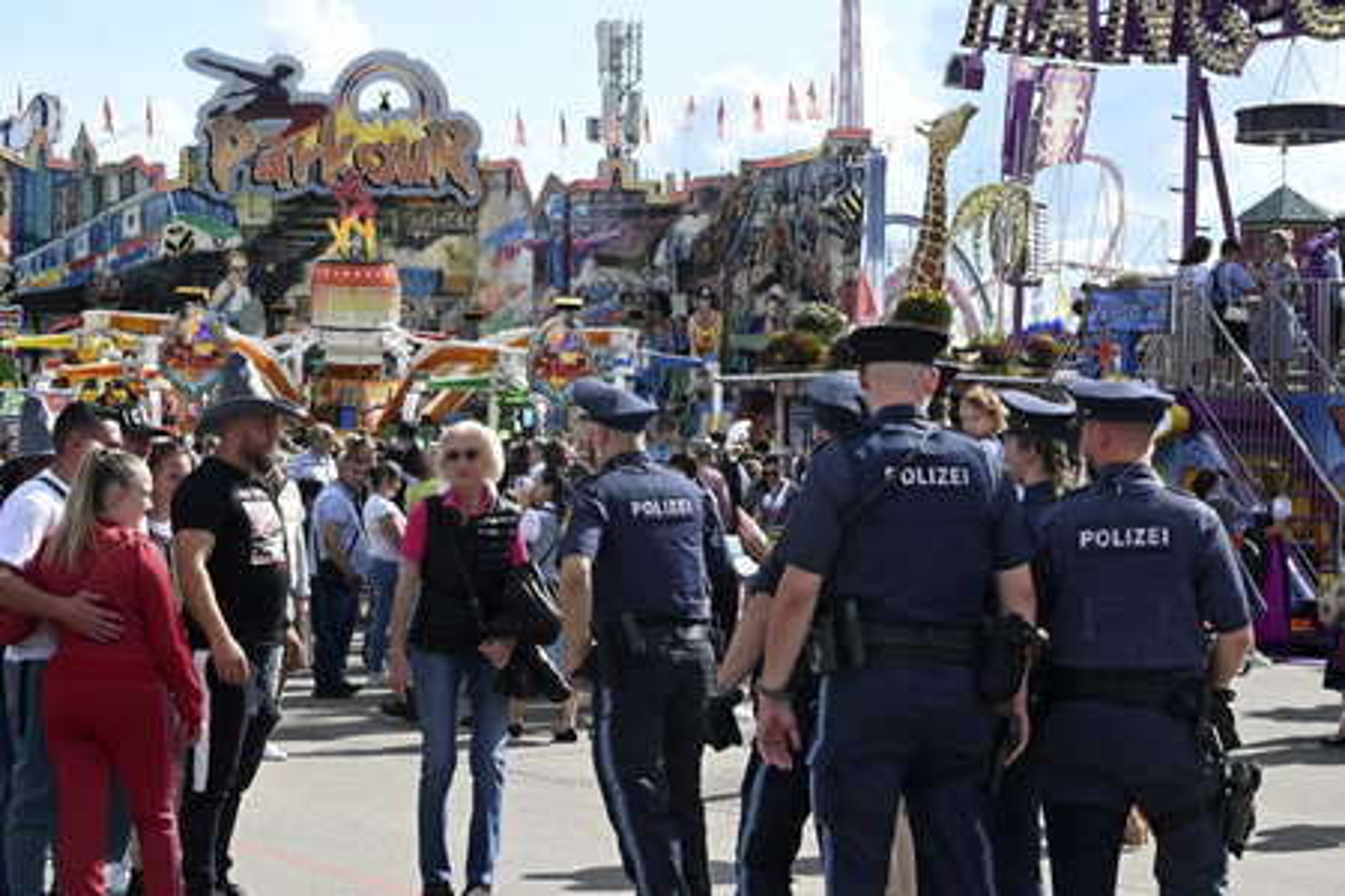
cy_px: 448
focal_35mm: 75
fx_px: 2802
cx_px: 672
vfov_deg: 18.2
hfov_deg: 27.0
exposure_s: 1/1600
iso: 4000
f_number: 20
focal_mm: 50
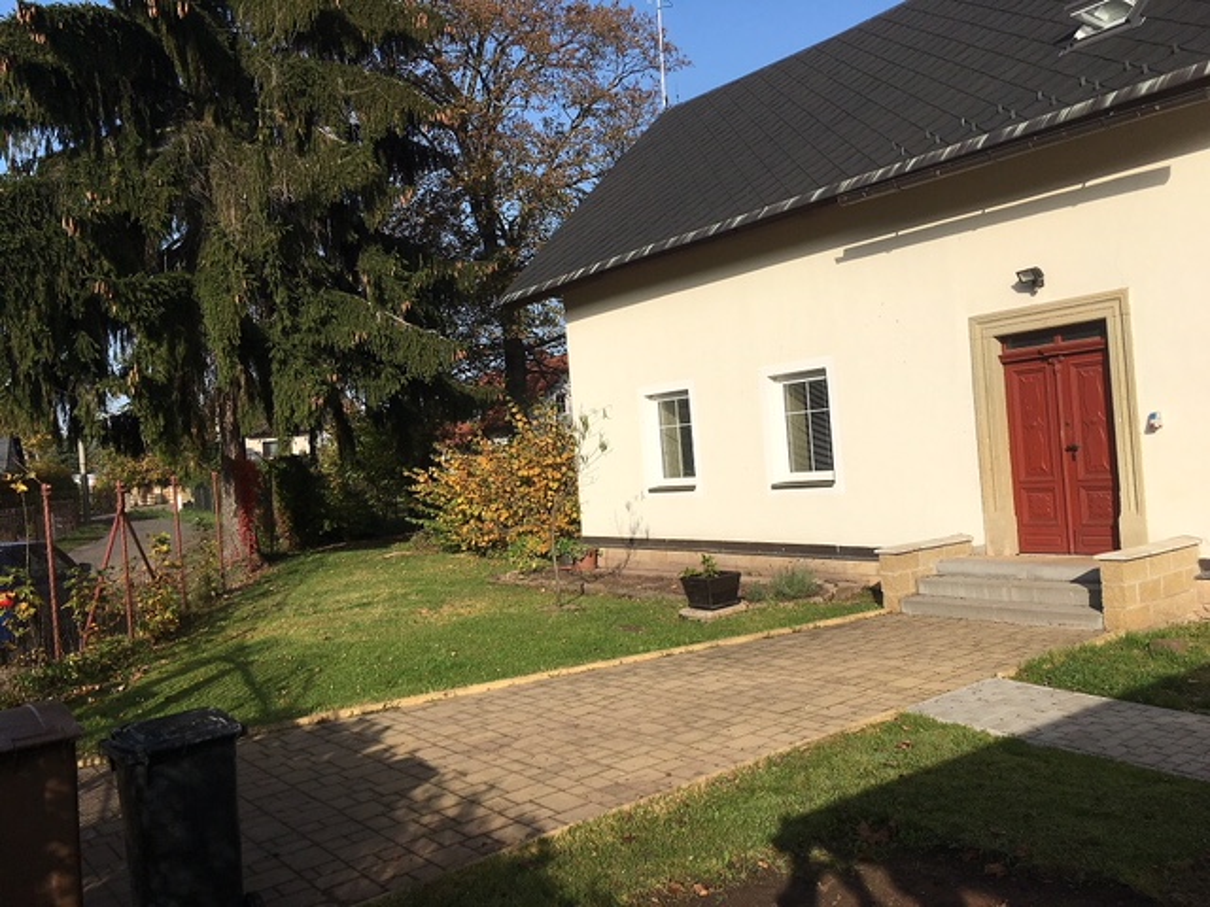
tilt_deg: -2.3
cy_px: 454
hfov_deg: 61.7
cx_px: 605
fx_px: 1014
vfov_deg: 48.2
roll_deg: +4.4
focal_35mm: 29
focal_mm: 4.15
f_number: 2.2
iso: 25
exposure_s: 1/2404
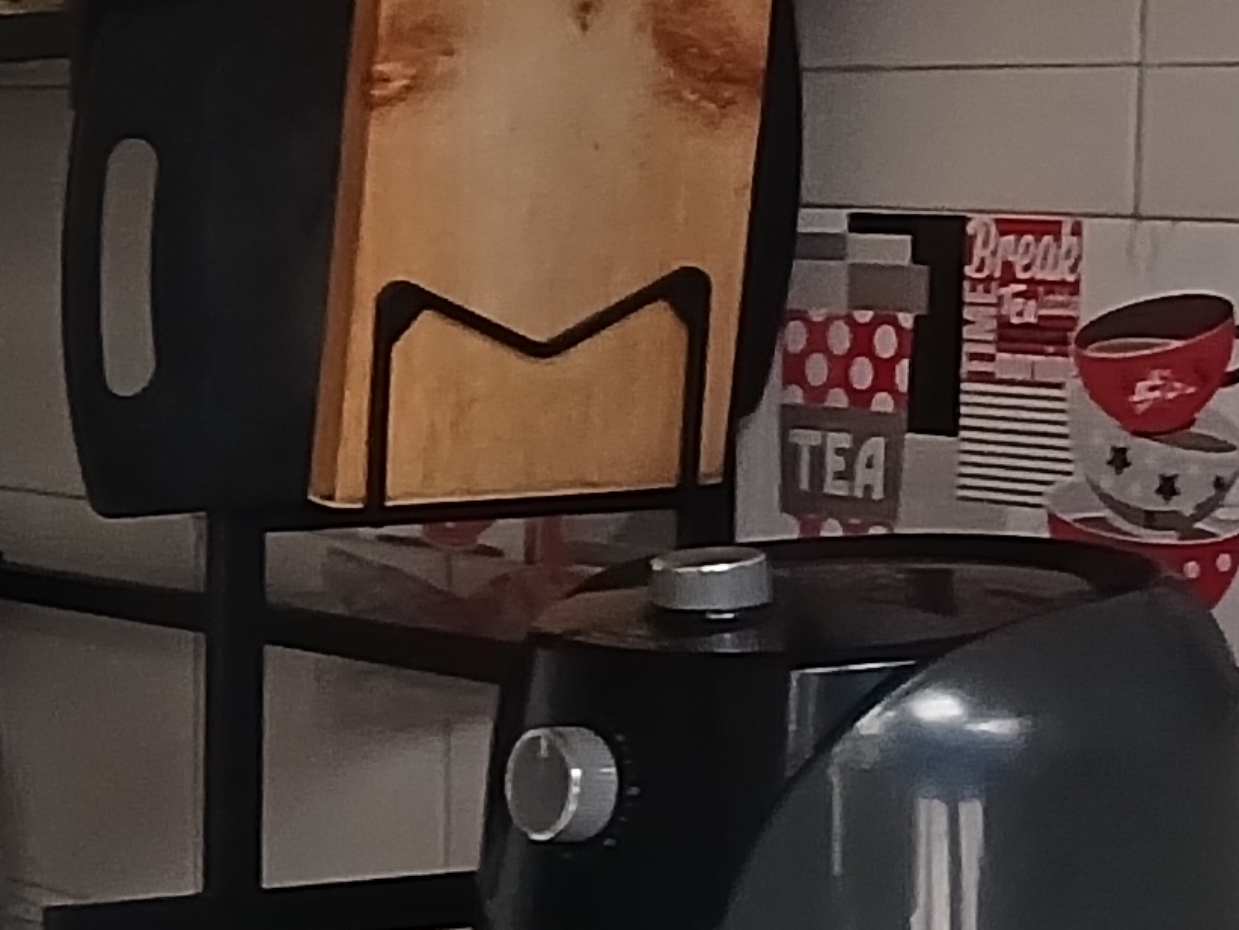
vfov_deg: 11.0
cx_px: -496
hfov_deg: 14.0
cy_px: 773
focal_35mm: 134
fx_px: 4798
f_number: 1.8
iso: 500
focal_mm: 4
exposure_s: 1/20
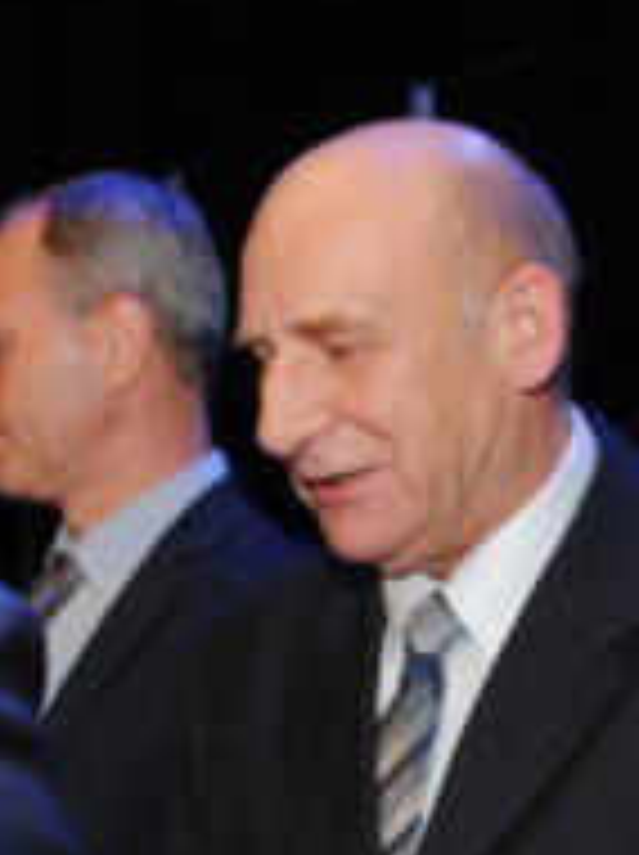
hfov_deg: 13.2
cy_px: 628
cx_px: 346
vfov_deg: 17.5
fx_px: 2757
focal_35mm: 112
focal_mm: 21
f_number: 5.6
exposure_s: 1/60
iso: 400
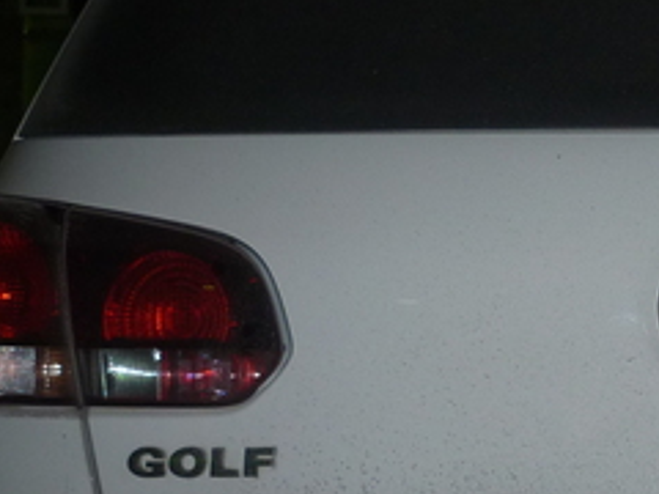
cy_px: 392
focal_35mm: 110
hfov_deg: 17.3
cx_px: 728
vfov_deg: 13.4
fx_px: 2094
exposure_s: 1/30
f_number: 2.8
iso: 100
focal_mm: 5.5
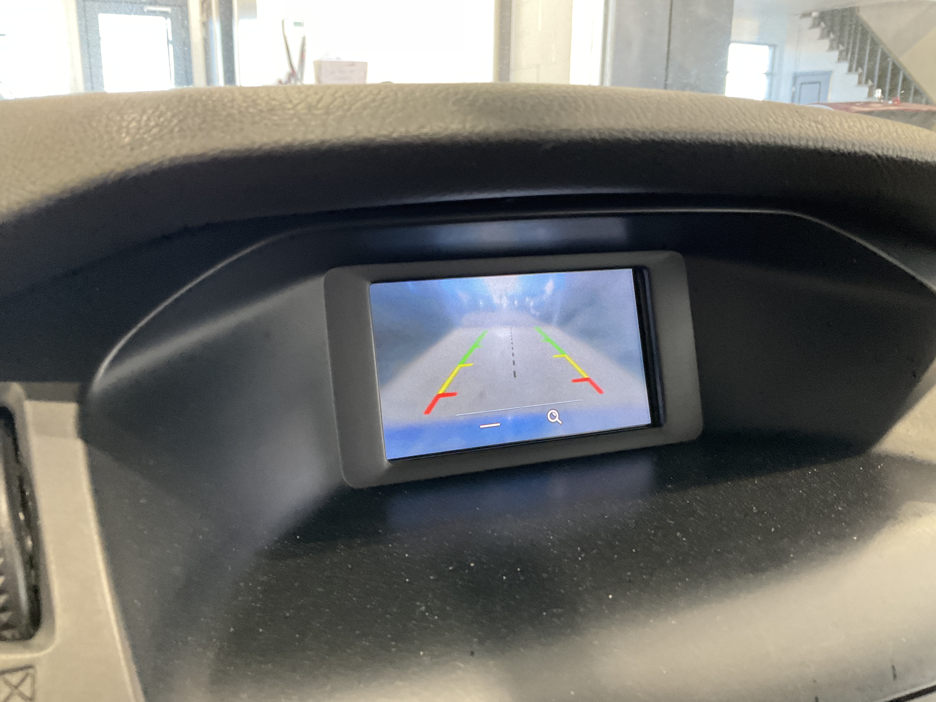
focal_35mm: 29
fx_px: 784
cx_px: 468
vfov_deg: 48.2
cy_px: 351
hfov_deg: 61.7
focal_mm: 3
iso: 200
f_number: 1.8
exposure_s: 1/60
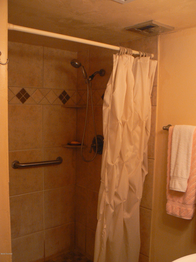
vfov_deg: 51.4
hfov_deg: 39.7
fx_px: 272
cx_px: 98
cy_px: 131
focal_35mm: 36
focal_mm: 6
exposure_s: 1/20
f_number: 2.8
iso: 200
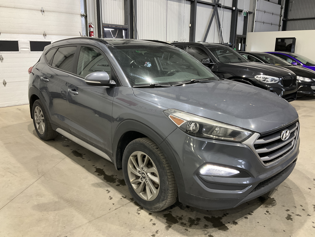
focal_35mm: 29
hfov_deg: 61.7
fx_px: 264
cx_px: 158
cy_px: 118
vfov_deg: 48.2
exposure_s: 1/60
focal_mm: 3
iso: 125
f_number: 1.8
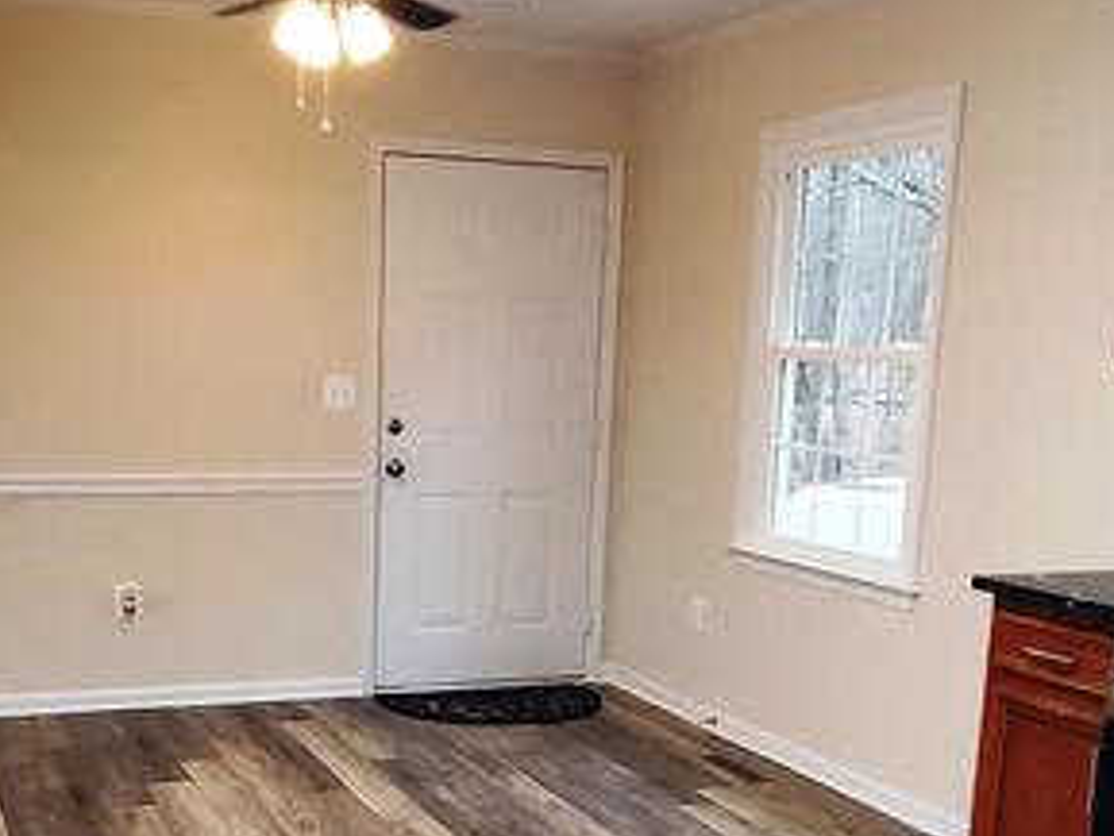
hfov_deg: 41.1
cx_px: 451
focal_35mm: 46
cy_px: 666
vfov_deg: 30.8
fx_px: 1481
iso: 200
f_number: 2.2
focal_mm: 1.8
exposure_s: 1/60
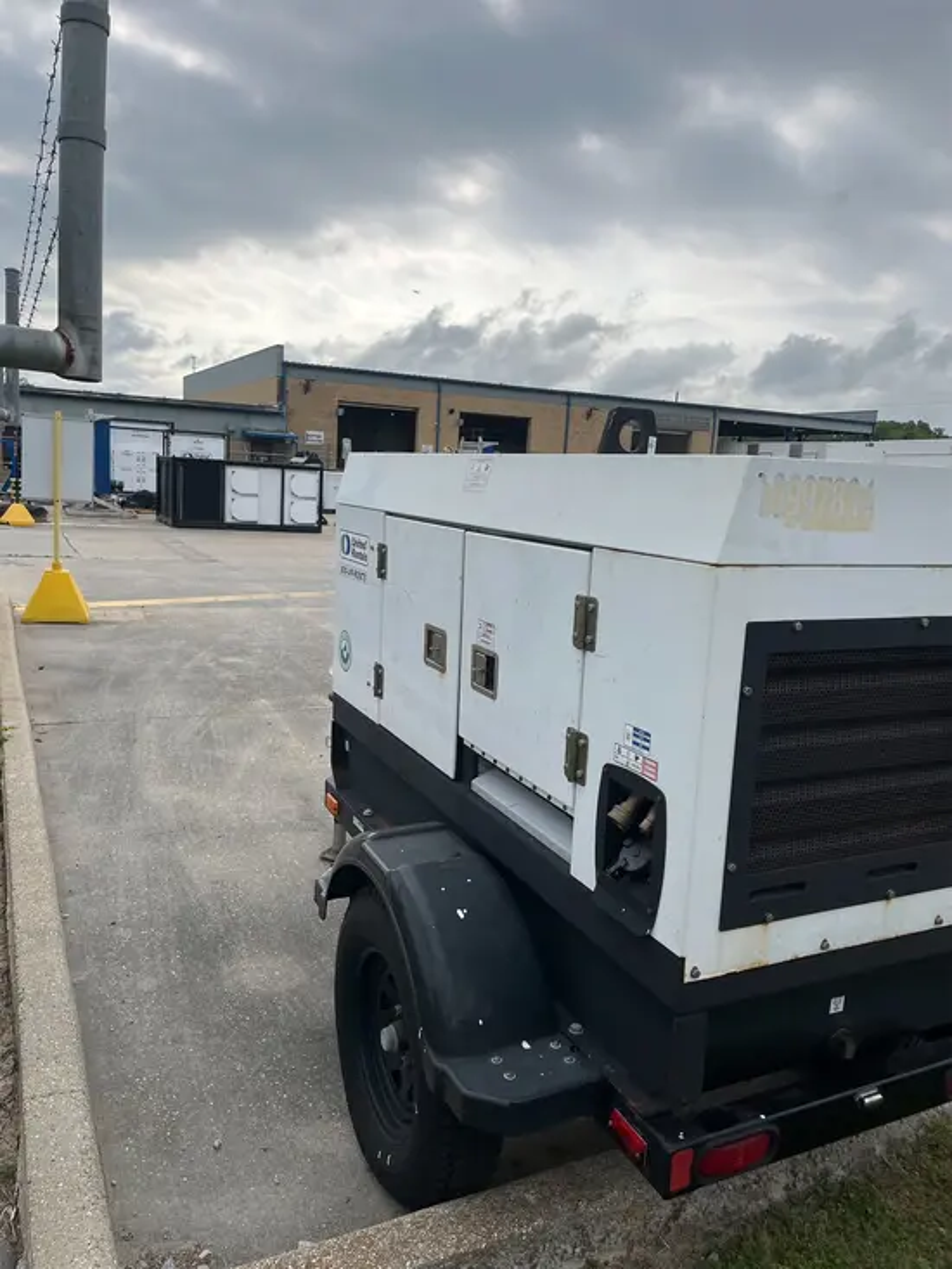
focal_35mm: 26
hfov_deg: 53.1
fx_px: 953
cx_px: 476
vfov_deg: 67.3
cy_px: 634
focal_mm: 5.1
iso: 50
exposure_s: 1/4484
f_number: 1.6
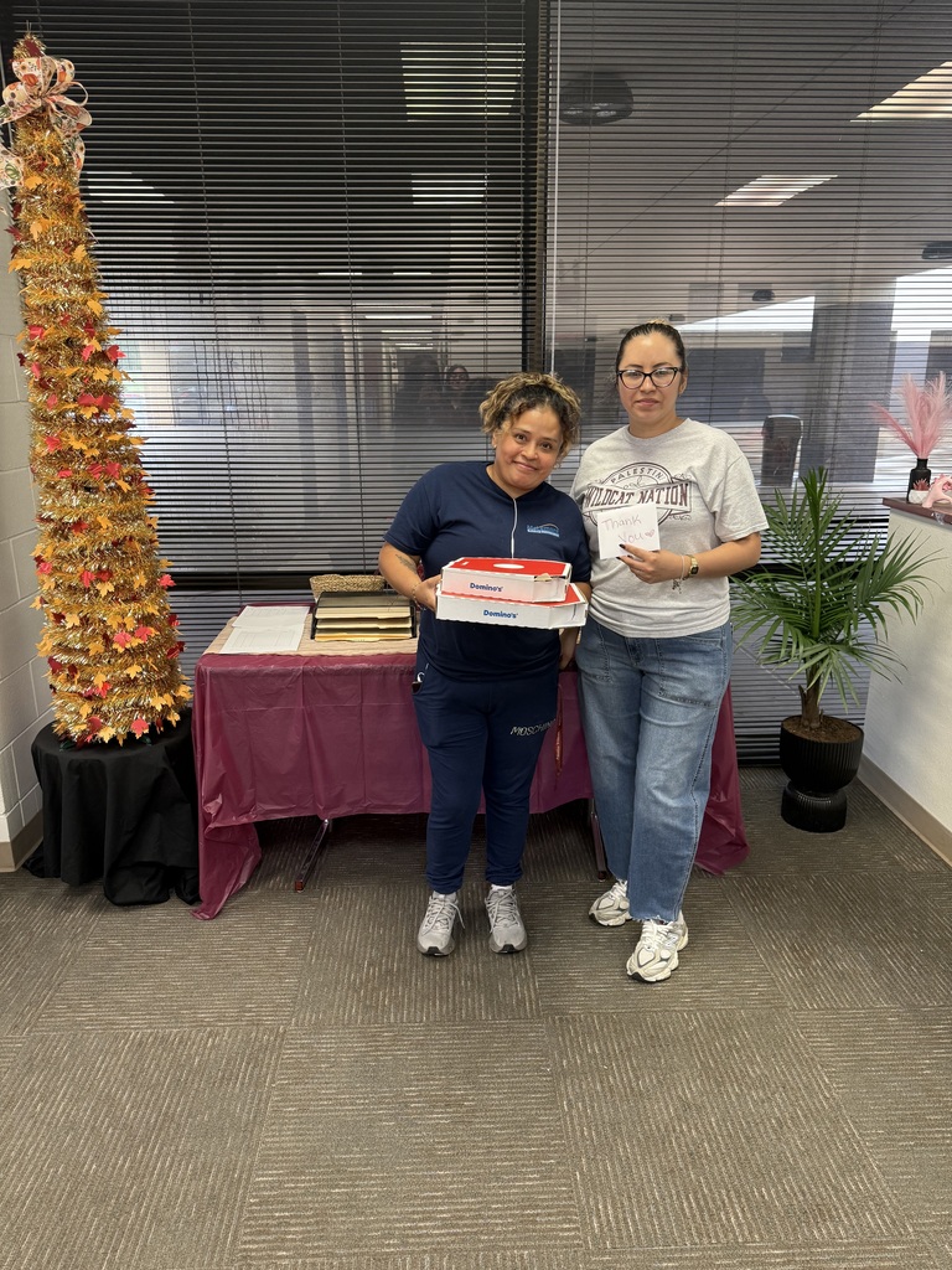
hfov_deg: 56.8
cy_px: 635
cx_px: 476
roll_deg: -0.3
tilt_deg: -15.7
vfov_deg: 71.6
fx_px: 880
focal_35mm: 24
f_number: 1.78
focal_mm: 6.76
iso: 200
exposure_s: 1/60
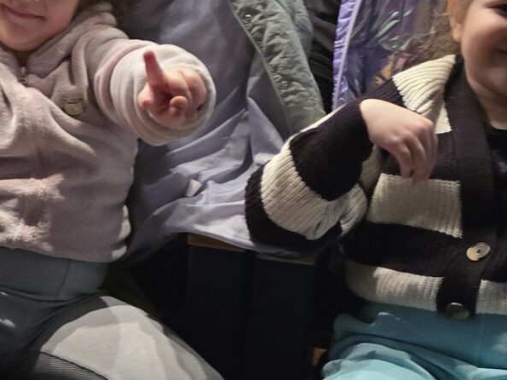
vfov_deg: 14.9
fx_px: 1450
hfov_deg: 18.8
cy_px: 296
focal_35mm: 99
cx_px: -95
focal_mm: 6.3
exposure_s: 1/50
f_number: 1.7
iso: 1600
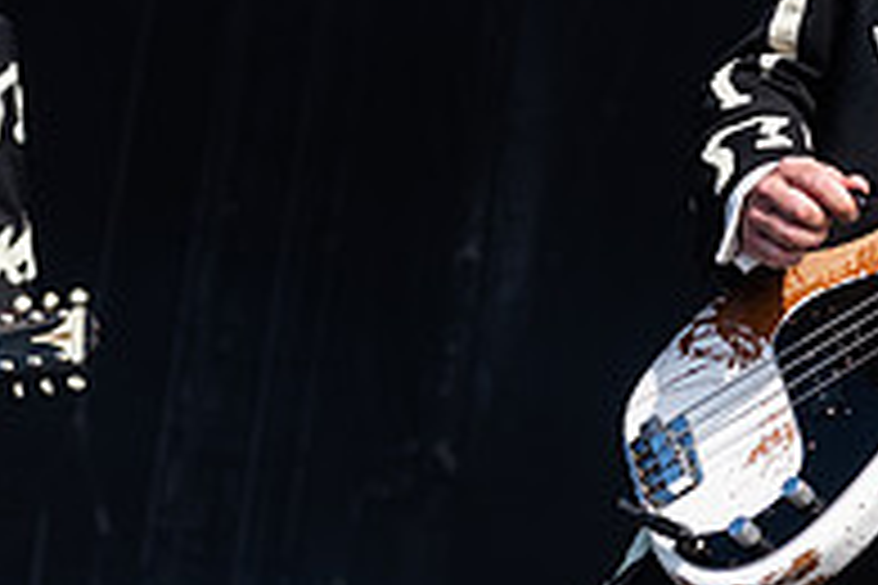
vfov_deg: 7.7
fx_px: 4316
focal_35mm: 177
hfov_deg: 11.6
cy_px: -135
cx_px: 539
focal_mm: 55
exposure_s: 1/2500
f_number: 4
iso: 200
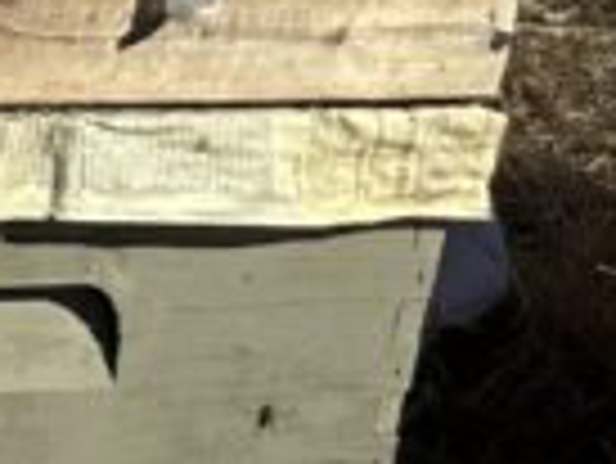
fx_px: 3188
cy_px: -459
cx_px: -1281
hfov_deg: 8.9
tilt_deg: -10.1
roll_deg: -2.2
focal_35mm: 179
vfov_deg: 7.9
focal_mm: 6.86
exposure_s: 1/8197
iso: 80
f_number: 1.78
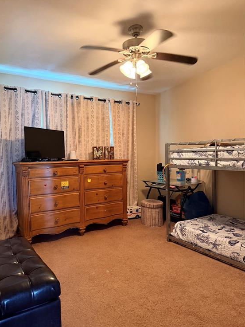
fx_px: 236
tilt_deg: -4.0
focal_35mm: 25
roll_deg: +0.9
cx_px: 119
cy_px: 168
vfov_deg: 69.4
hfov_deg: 54.9
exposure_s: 1/60
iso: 800
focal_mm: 6.76
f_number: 1.78
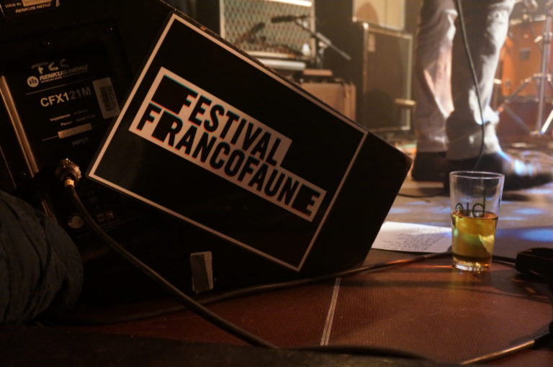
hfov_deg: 57.3
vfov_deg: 39.9
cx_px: 276
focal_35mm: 33
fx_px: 506
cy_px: 184
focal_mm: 22
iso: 3200
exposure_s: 1/15
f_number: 4
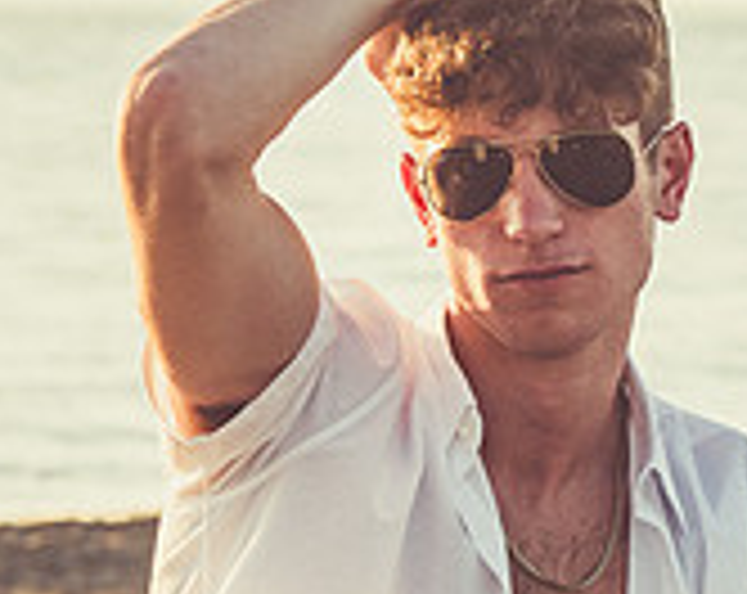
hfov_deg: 6.6
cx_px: 531
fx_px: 6485
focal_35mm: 294
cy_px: 754
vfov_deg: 5.2
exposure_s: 1/800
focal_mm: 43
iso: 200
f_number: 3.5
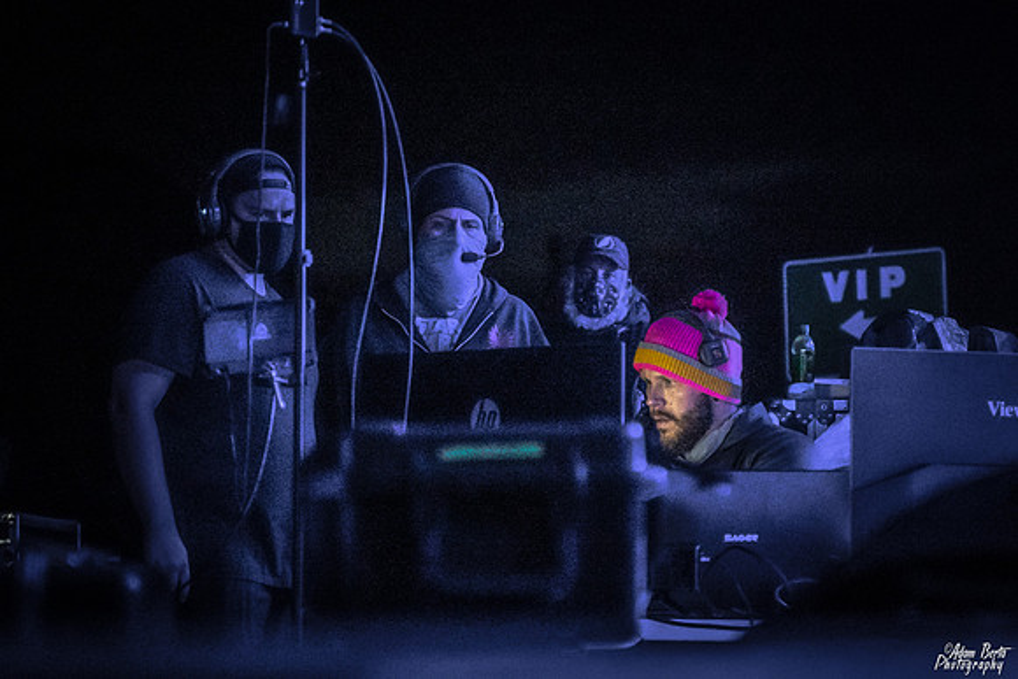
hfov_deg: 16.4
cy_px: 300
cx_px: 503
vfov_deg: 11.0
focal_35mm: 125
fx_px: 3536
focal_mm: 75
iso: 6400
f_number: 2.8
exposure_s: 1/160
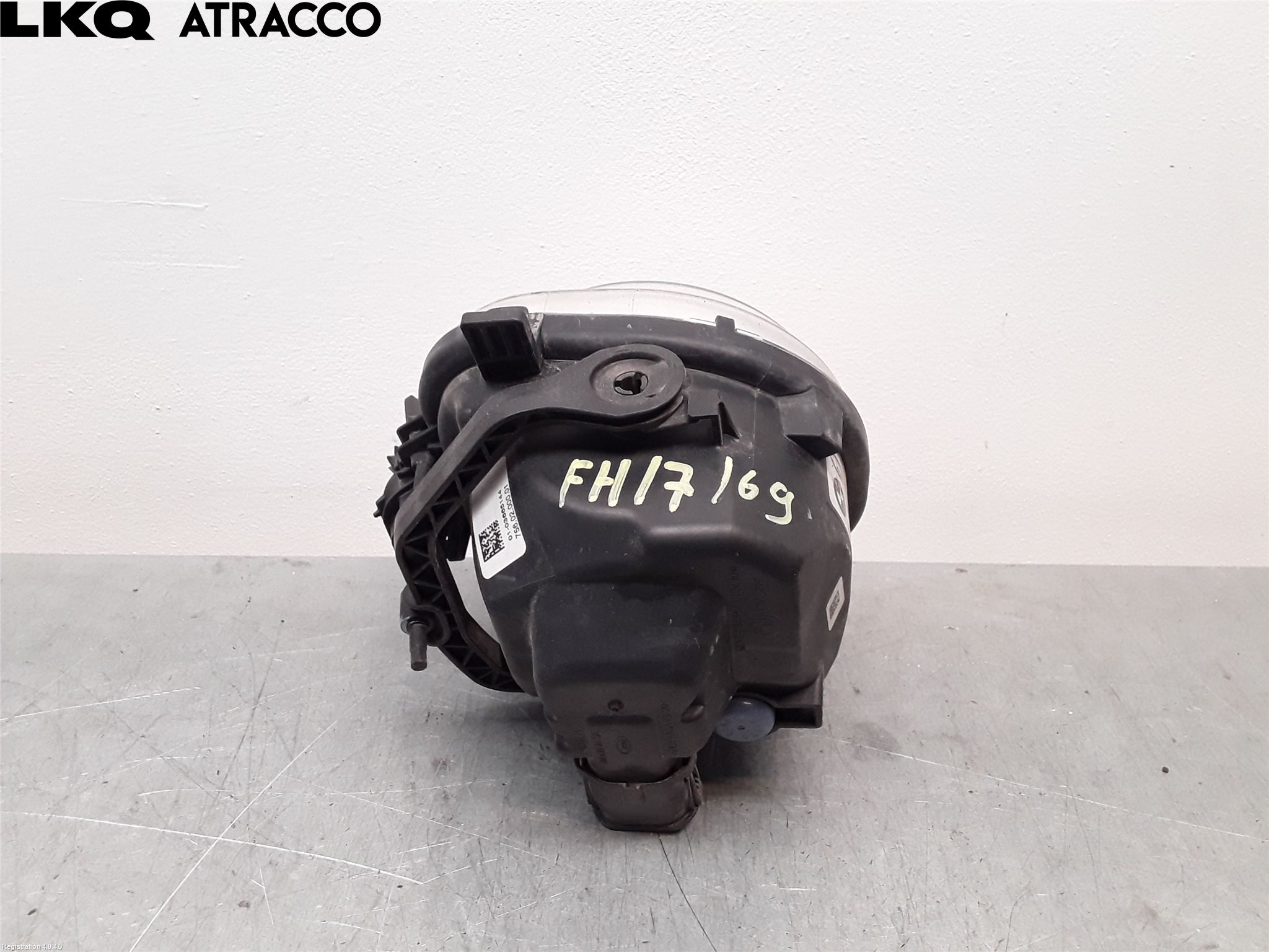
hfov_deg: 63.4
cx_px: 634
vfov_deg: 49.7
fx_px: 1026
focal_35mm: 28
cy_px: 476
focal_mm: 2.91
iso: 100
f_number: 1.9
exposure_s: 1/100
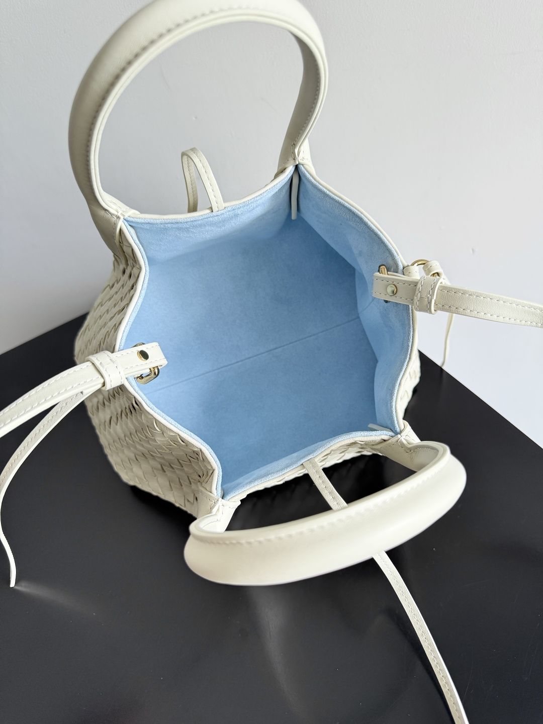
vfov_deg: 71.6
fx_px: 502
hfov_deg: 56.8
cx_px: 272
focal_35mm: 24
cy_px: 362
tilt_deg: -47.1
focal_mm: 6.76
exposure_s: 1/121
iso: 125
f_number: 1.78
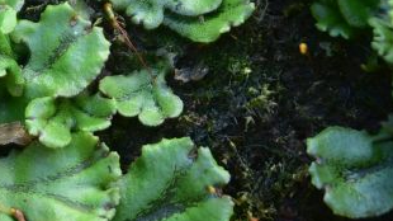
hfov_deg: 9.6
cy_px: 119
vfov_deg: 5.5
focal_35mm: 220
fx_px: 2291
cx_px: -134
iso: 200
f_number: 2.8
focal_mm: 50
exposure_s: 1/125
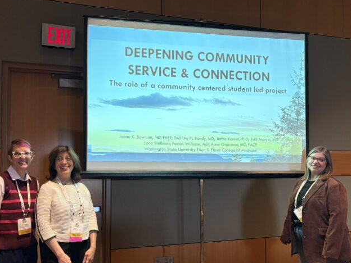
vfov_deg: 42.8
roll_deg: +0.4
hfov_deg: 55.2
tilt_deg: +2.8
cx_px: 154
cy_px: 149
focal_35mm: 33
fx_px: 335
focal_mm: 5.96
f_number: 1.6
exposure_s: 1/60
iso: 100
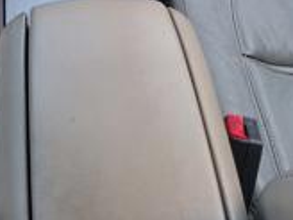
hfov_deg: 21.5
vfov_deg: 14.1
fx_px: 762
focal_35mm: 90
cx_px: 61
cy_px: -204
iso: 125
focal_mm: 5.54
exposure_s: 1/40
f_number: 1.8
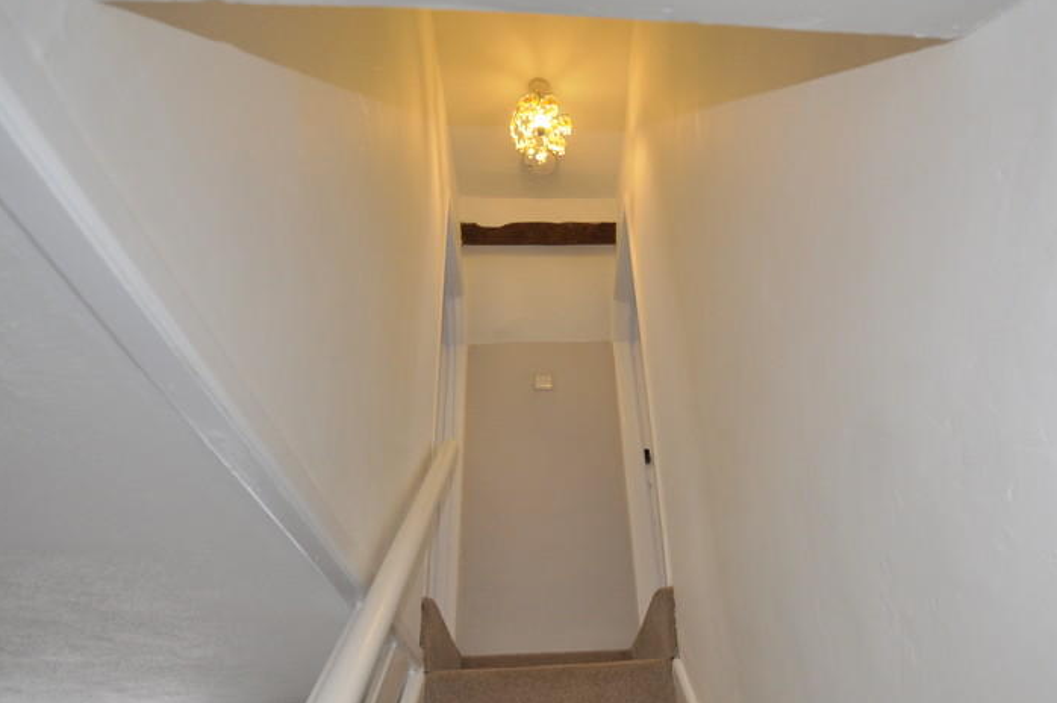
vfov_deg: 55.3
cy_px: 495
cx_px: 625
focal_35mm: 22
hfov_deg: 77.9
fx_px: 645
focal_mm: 10
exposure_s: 1/125
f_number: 3.5
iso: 560
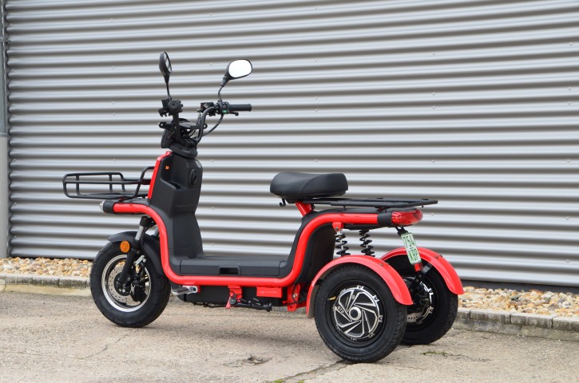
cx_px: 290
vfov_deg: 18.1
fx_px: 1204
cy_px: 192
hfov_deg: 27.0
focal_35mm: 75
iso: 400
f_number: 10
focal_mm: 50
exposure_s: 1/60
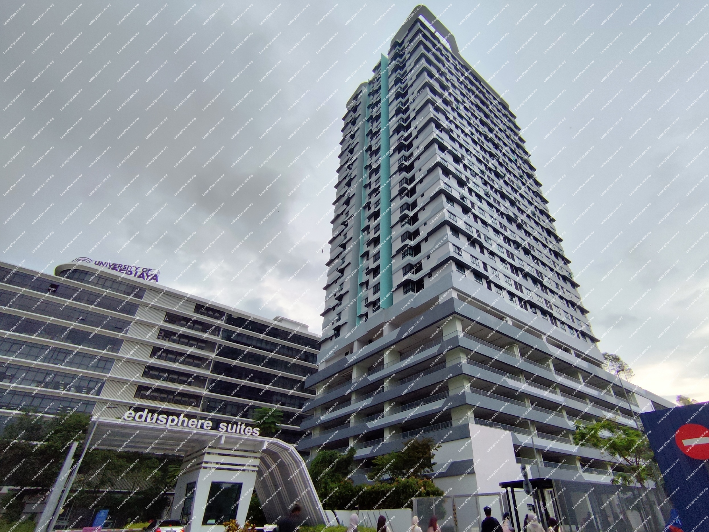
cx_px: 354
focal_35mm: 16
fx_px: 328
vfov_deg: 78.1
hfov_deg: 94.5
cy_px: 266
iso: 50
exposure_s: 1/1057
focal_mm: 1.65
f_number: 2.2
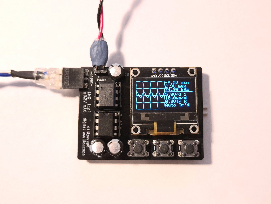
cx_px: 136
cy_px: 102
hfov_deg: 73.9
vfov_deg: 58.9
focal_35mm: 23
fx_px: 180
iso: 200
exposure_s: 1/50
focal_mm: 5.4
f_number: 1.8
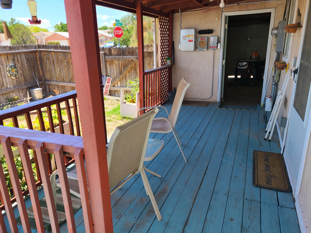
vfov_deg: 53.1
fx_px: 234
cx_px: 156
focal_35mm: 26
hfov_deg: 67.3
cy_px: 116
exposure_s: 1/361
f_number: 1.8
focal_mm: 5.4
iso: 40
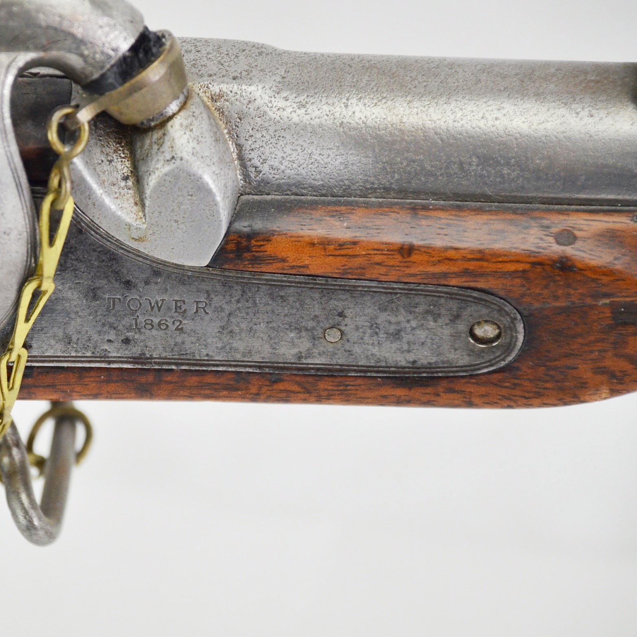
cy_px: 318
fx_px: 5635
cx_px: 163
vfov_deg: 6.5
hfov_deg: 6.5
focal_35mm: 271
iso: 800
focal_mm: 135
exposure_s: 1/250
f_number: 5.6
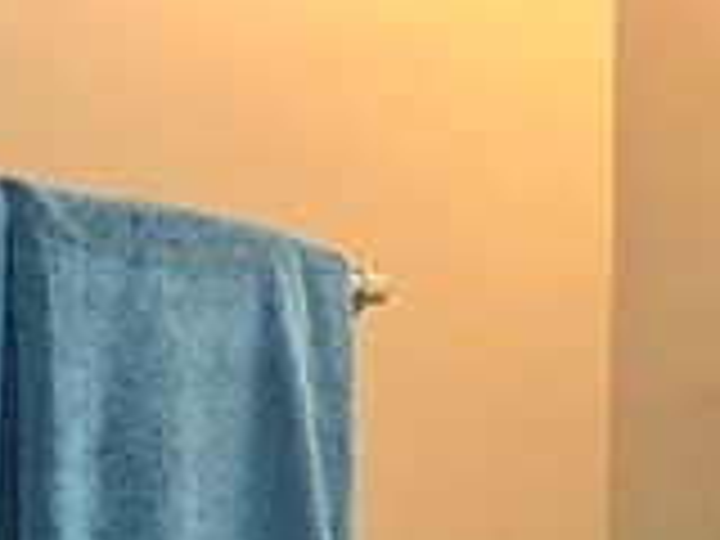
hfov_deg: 23.5
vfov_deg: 17.1
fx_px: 1726
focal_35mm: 83
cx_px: 304
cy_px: 632
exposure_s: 1/60.2
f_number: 1.9
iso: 80
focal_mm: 2.2
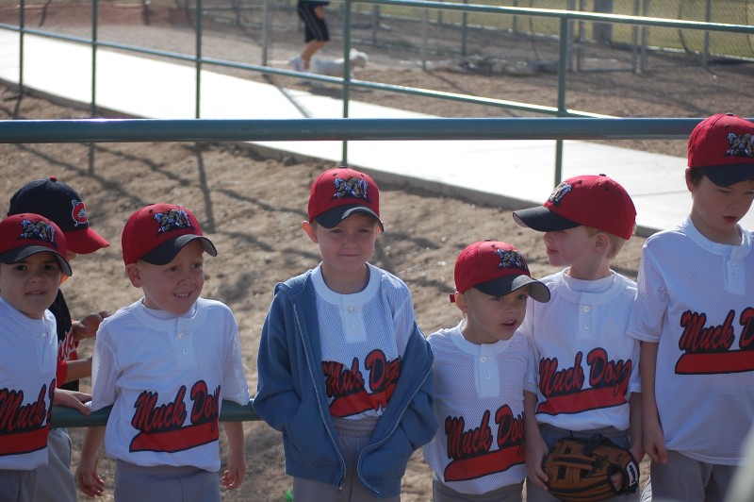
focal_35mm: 82
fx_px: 1726
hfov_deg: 24.6
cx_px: 377
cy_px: 251
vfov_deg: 16.5
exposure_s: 1/1000
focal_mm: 55
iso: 200
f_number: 4
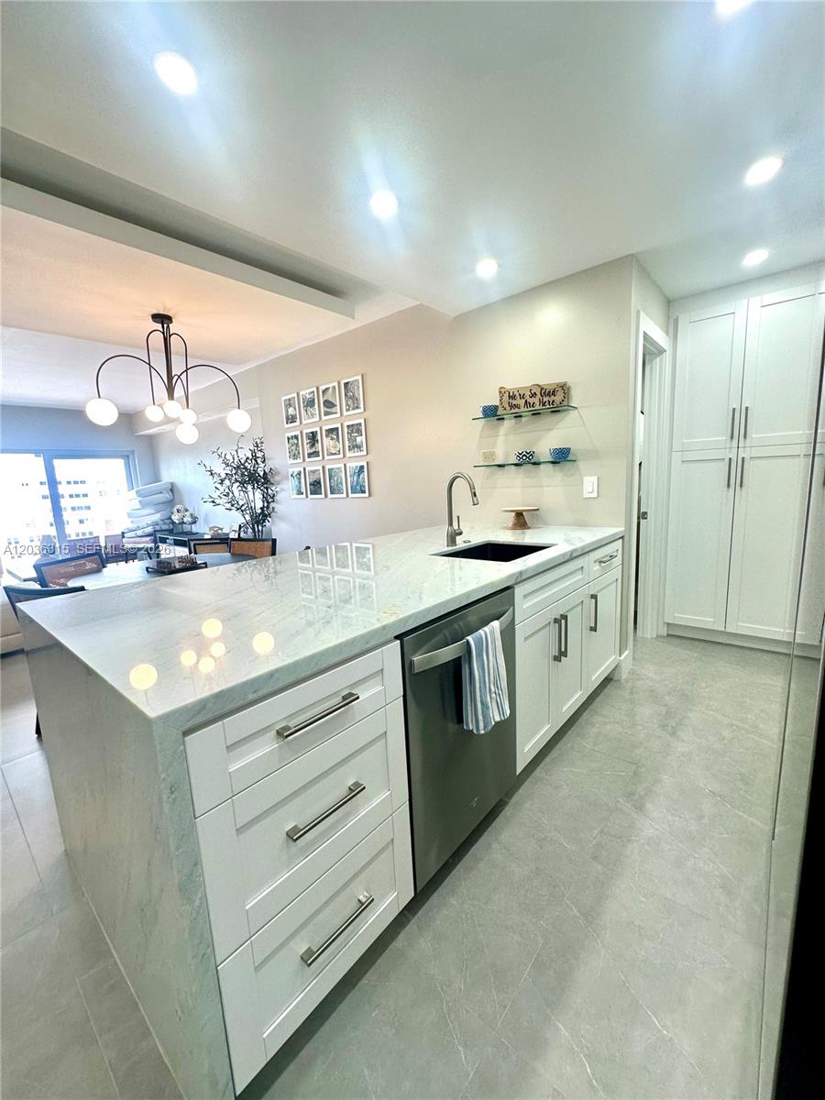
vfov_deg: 102.1
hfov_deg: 85.7
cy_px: 550
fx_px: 445
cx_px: 412
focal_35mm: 14
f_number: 2.2
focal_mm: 2.22
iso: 125
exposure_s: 1/120
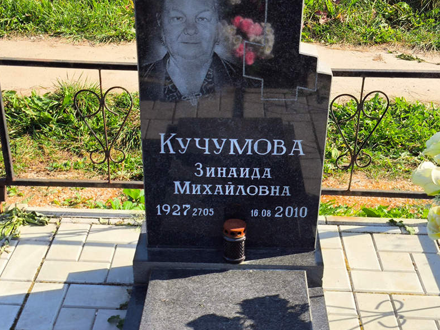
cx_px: 218
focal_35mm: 51
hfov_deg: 37.5
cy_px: 164
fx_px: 648
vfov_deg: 28.6
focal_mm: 4.71
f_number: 1.7
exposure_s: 1/901
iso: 50
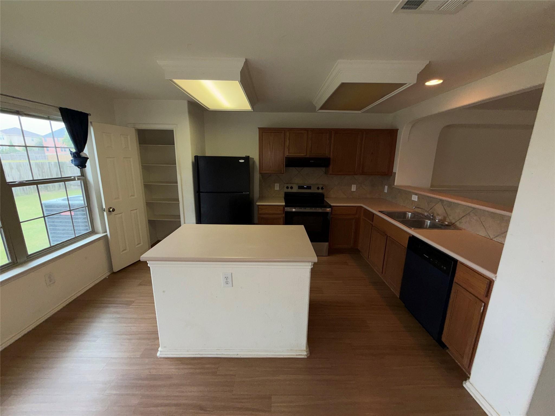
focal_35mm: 14
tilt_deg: -13.0
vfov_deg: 85.7
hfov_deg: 102.1
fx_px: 224
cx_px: 278
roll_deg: -0.7
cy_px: 208
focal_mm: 2.22
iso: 40
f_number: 2.2
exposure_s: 1/60
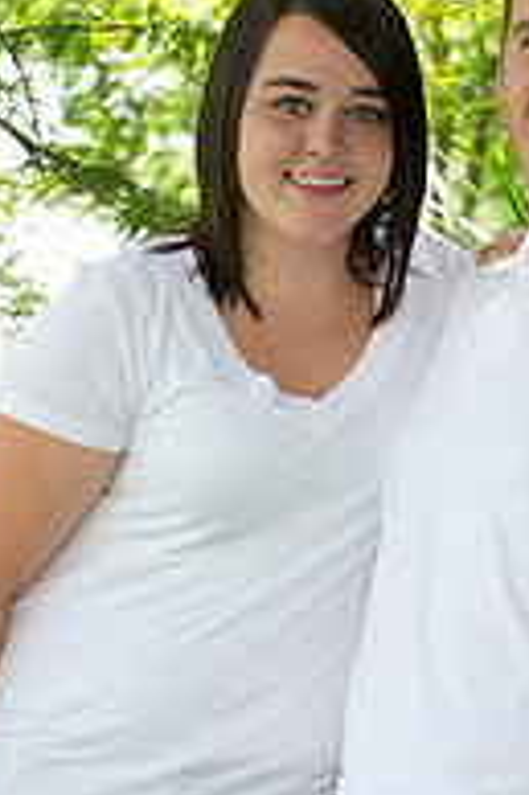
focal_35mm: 209
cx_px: 433
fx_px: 4615
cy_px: 516
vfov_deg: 9.8
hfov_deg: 6.6
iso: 320
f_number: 5
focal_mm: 90
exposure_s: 1/100
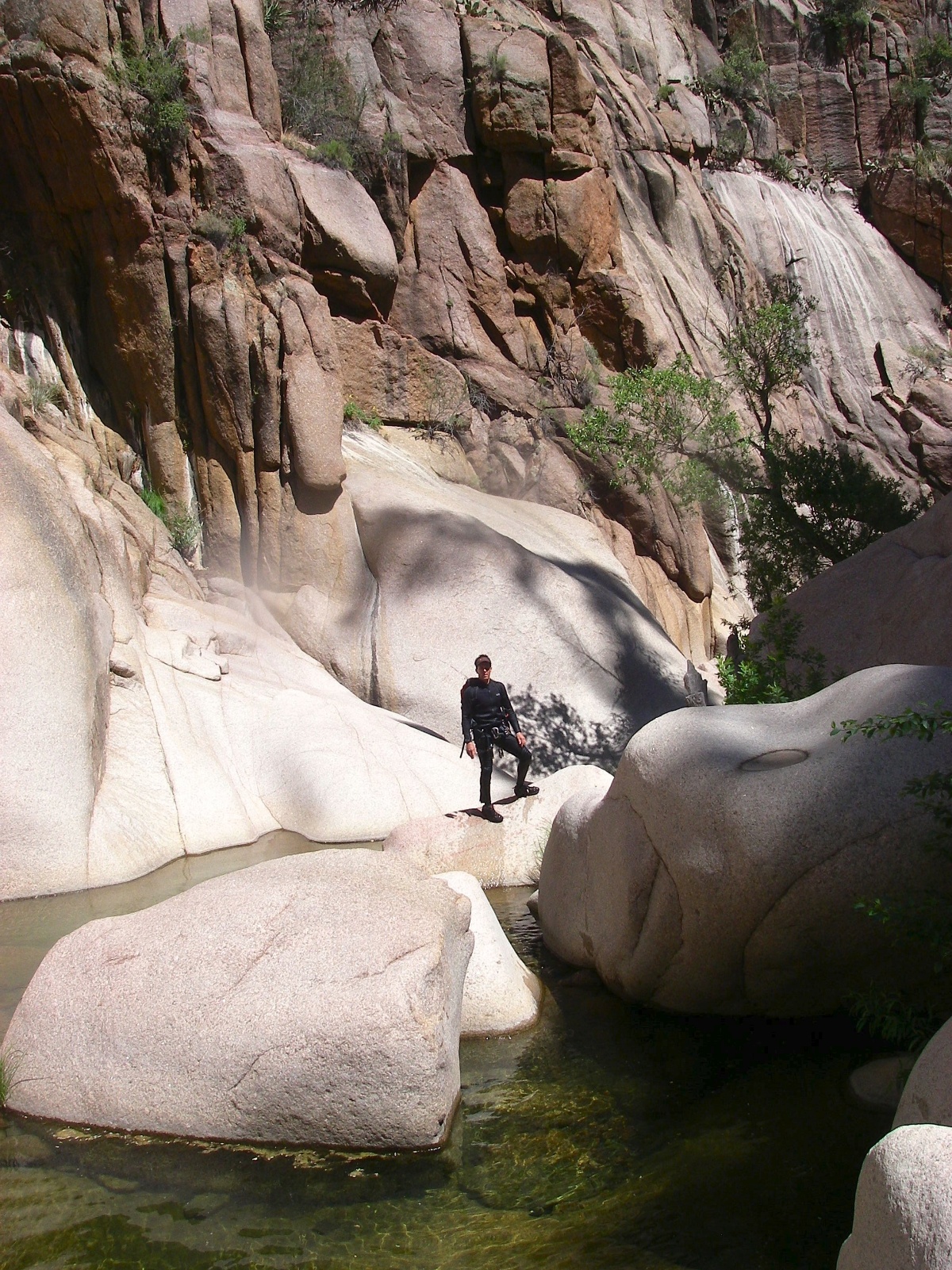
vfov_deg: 49.0
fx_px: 1394
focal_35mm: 38
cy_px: 635
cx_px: 476
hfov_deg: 37.7
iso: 64
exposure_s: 1/320
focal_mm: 6.3
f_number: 6.6
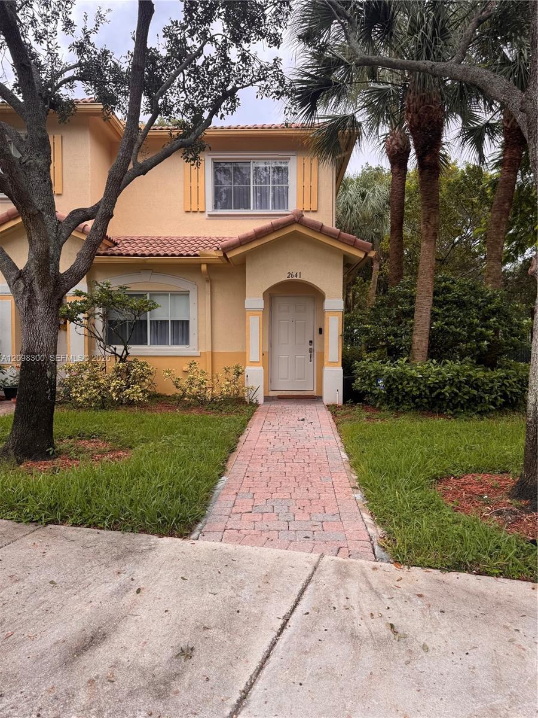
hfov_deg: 56.8
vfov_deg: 71.6
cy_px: 359
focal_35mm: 24
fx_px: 497
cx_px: 269
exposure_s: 1/792
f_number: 1.78
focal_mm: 6.76
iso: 80
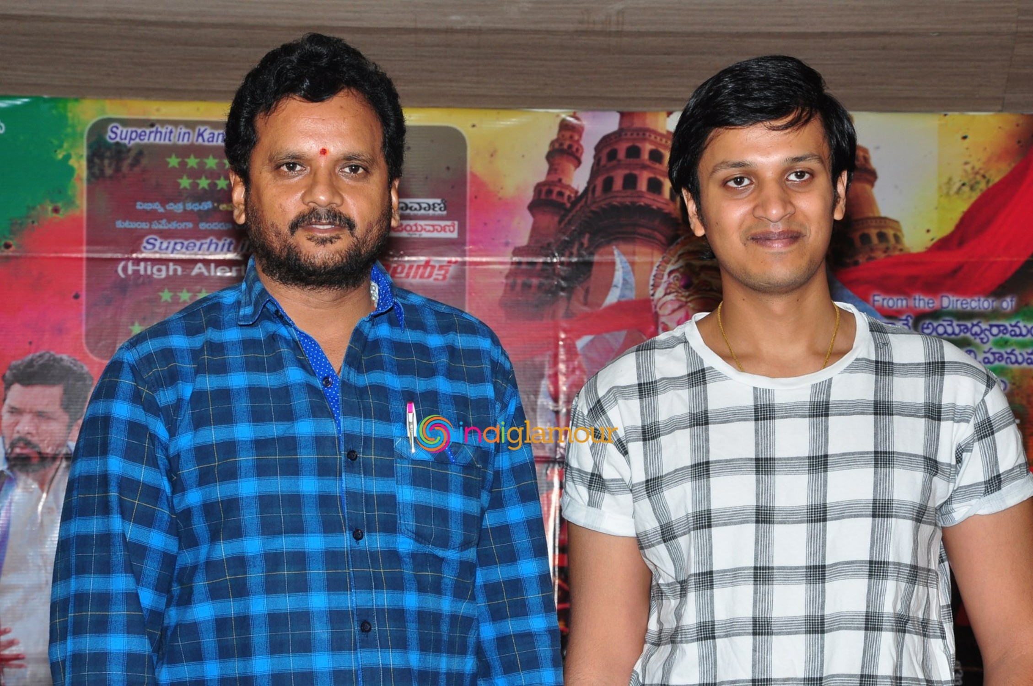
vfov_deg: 13.0
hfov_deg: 19.5
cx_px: 516
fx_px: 3009
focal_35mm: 105
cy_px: 343
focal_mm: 70
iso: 400
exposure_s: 1/125
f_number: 10
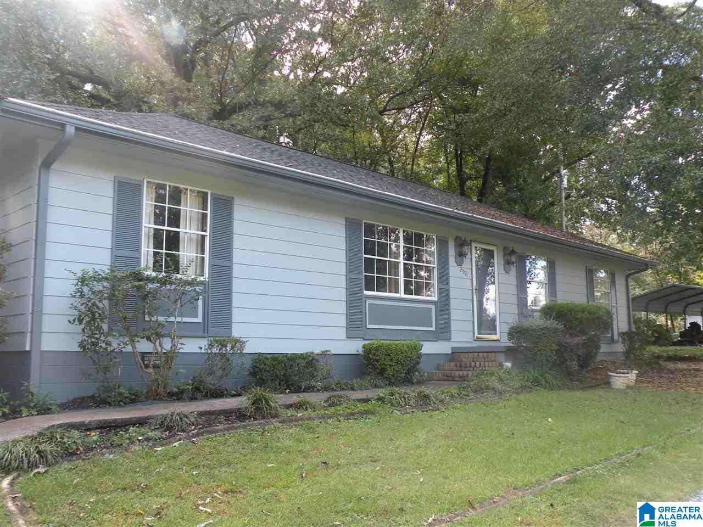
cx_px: 352
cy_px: 264
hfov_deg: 55.4
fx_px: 670
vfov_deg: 42.9
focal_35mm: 33
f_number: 3.5
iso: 64
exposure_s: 1/58.2
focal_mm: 5.8
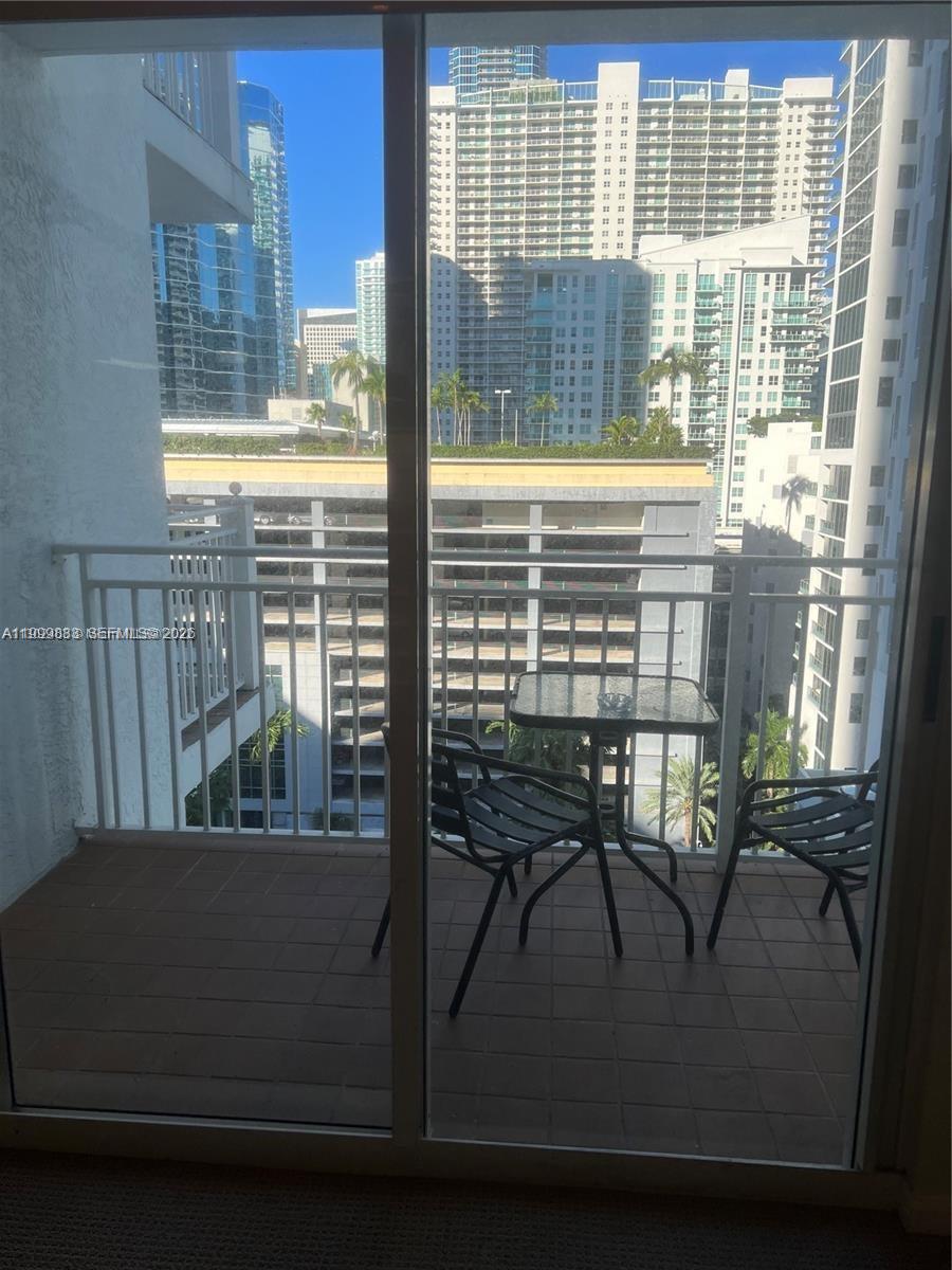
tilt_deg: -11.0
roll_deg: -1.2
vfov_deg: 67.3
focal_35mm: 26
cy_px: 635
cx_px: 476
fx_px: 953
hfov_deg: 53.1
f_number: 1.5
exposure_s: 1/1124
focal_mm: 5.7
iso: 50
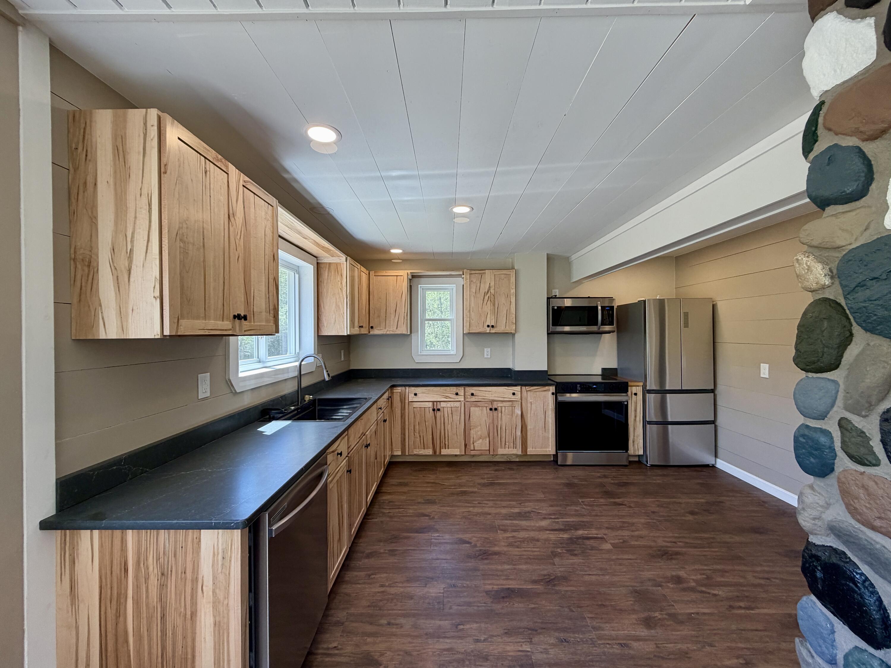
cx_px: 446
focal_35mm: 14
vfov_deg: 85.7
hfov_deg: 102.1
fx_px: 360
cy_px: 334
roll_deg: +0.5
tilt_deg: -0.2
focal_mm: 2.22
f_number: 2.2
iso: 125
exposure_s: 1/120
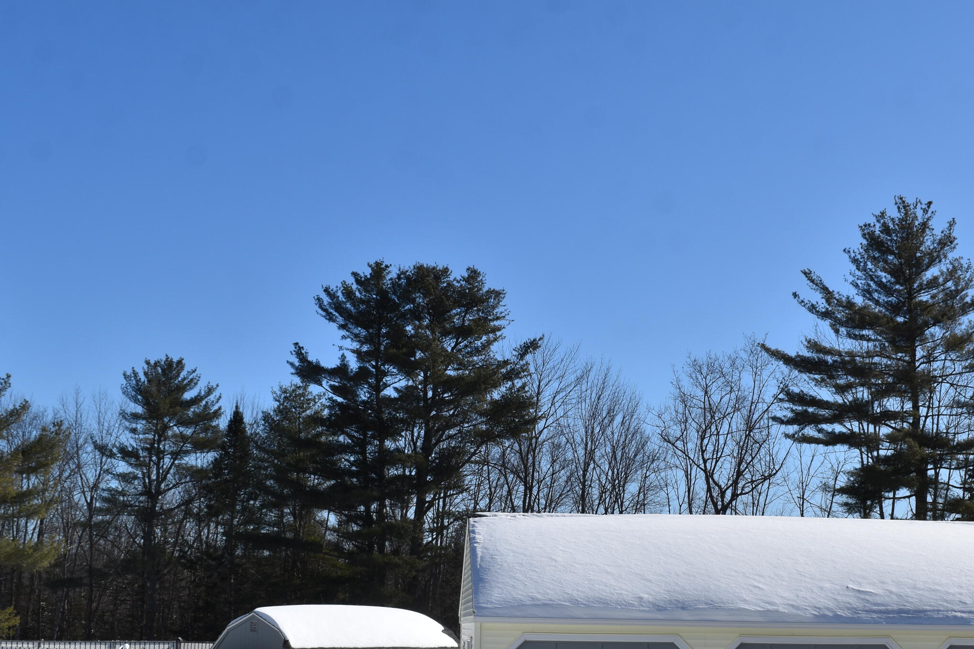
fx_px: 1616
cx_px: 599
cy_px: 478
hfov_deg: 33.4
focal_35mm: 60
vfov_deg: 22.5
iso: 100
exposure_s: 1/400
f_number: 10
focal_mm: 27
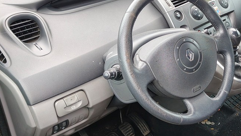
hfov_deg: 34.2
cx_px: 212
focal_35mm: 58
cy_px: 66
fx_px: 371
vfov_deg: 20.7
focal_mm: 5.59
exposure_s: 1/174
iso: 50
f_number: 1.8
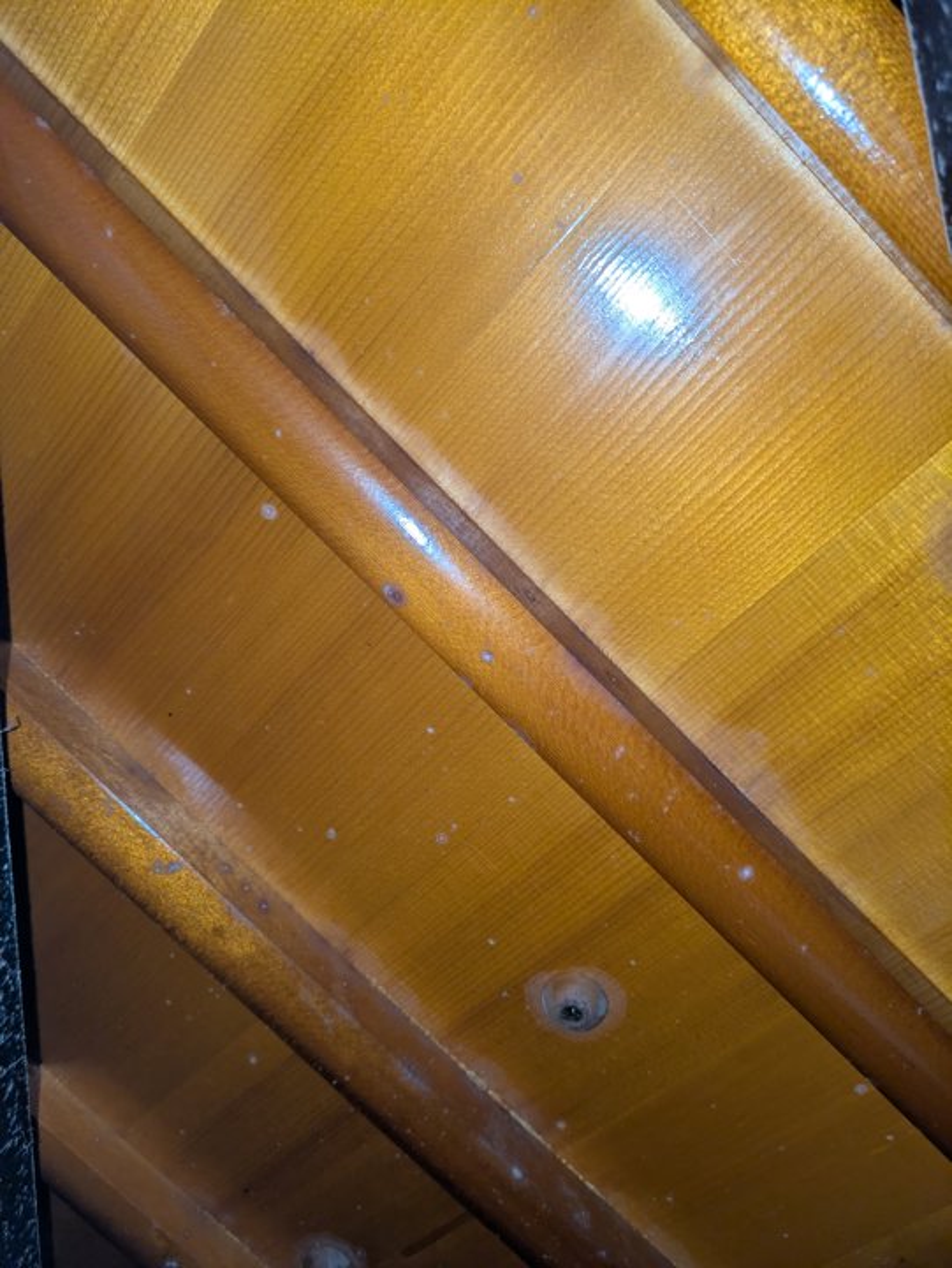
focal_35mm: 25
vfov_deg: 69.4
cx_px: 476
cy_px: 634
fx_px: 916
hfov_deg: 54.9
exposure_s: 1/120
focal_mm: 5.43
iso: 149
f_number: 1.89
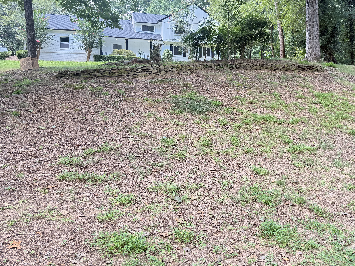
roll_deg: +0.4
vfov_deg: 45.1
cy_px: 101
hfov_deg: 58.0
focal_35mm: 31
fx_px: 318
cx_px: 210
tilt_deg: -0.7
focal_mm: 6.76
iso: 200
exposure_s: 1/174
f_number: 1.78
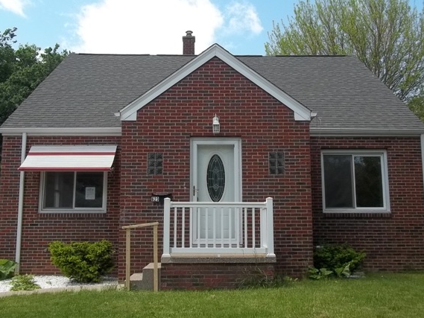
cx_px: 210
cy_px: 154
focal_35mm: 36
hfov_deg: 51.3
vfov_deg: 39.7
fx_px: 441
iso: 64
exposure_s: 1/80
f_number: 8.8
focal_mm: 5.7
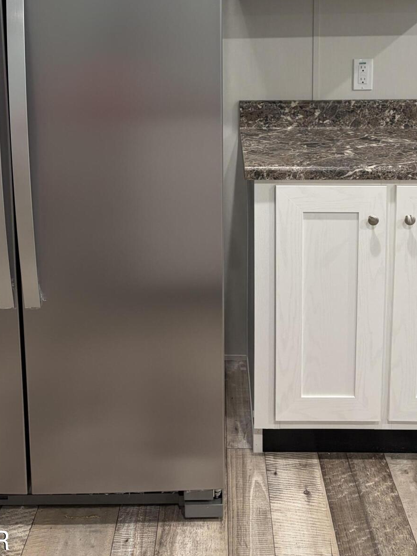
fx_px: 707
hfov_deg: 32.9
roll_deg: +0.5
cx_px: 204
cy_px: 113
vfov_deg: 41.2
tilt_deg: -8.7
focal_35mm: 44
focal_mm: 5.96
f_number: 1.6
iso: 125
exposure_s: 1/60
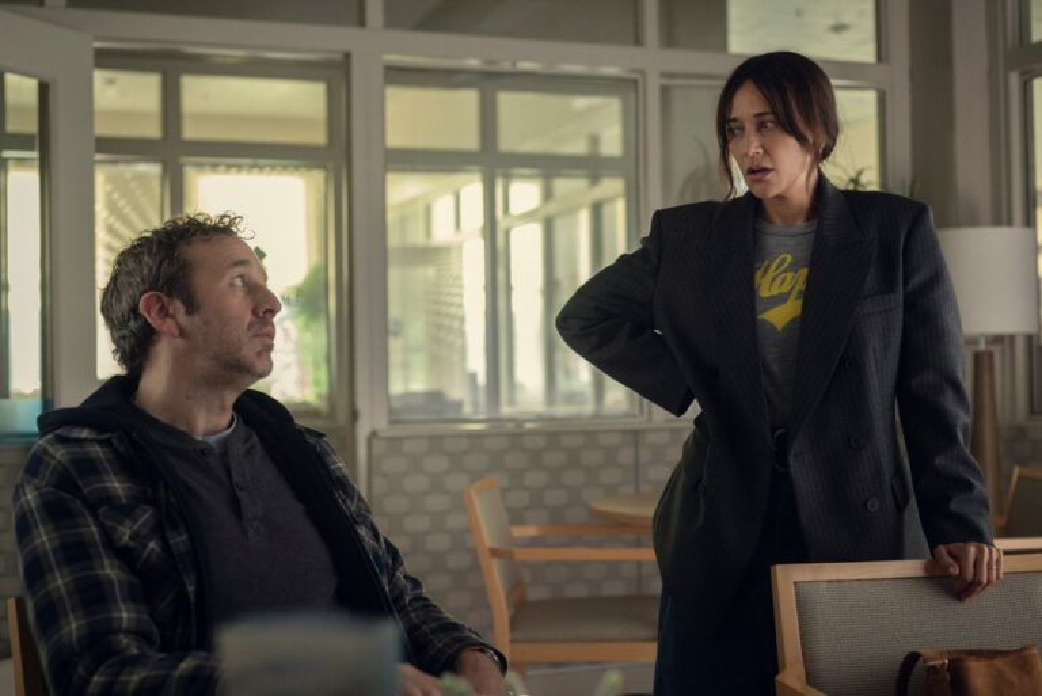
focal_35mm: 50
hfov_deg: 39.6
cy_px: 348
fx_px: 1448
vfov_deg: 27.0
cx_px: 521
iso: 2200
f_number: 2.8
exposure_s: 1/200
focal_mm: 50
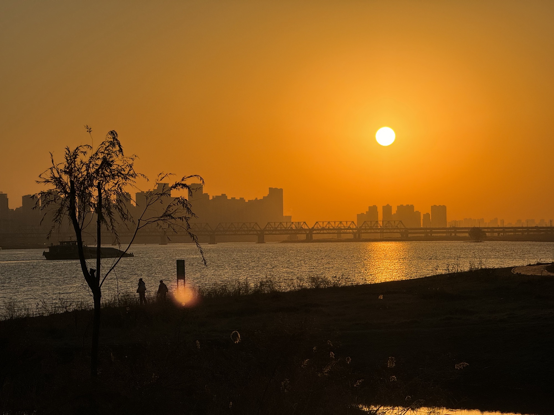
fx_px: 1920
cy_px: 208
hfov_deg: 16.4
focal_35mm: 120
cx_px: 277
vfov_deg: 12.3
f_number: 2.8
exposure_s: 1/6289
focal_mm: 15.66
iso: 50
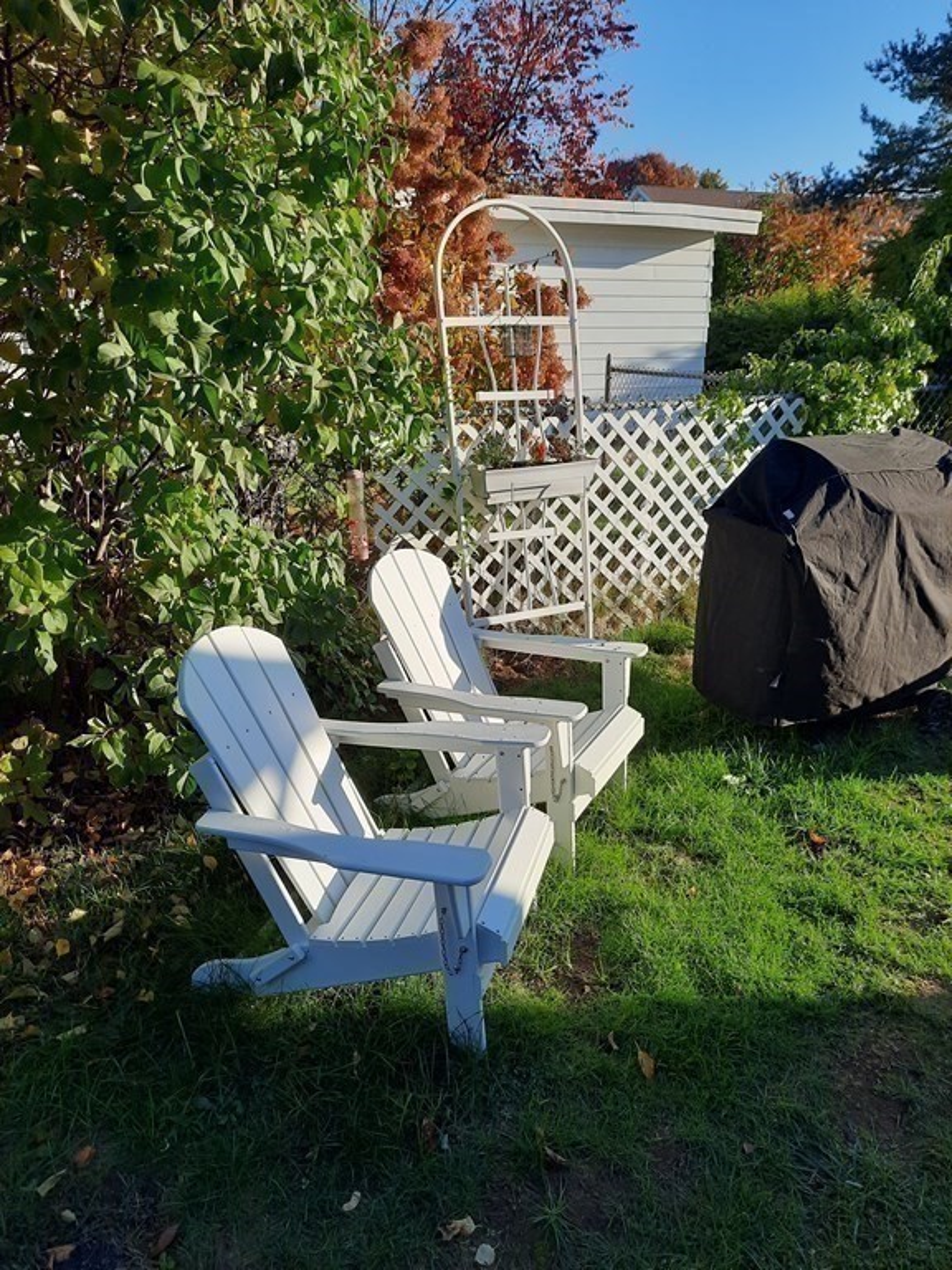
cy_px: 635
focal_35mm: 25
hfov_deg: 54.9
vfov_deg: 69.4
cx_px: 476
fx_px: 917
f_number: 2
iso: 32
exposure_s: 1/486
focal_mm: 4.6
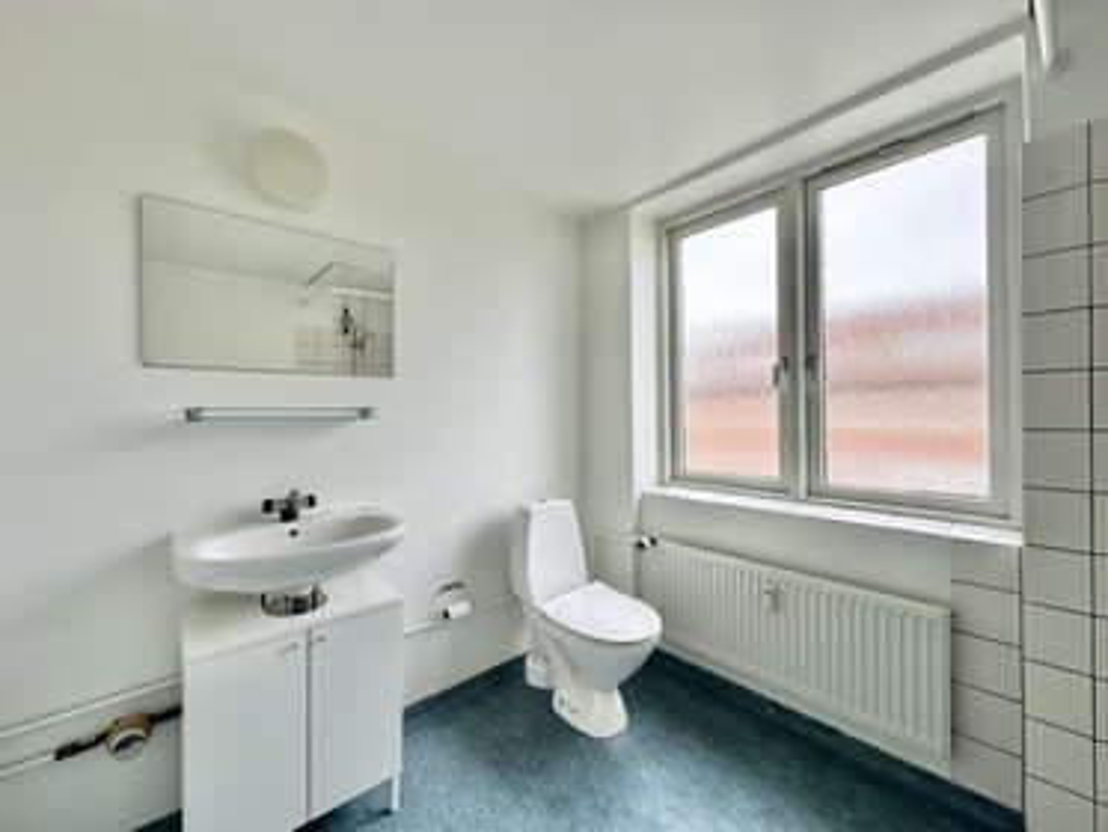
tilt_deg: -0.3
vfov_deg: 85.7
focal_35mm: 14
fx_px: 448
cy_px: 416
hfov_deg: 102.0
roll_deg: +0.6
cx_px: 554
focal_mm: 2.22
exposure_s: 1/99
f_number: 2.2
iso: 40
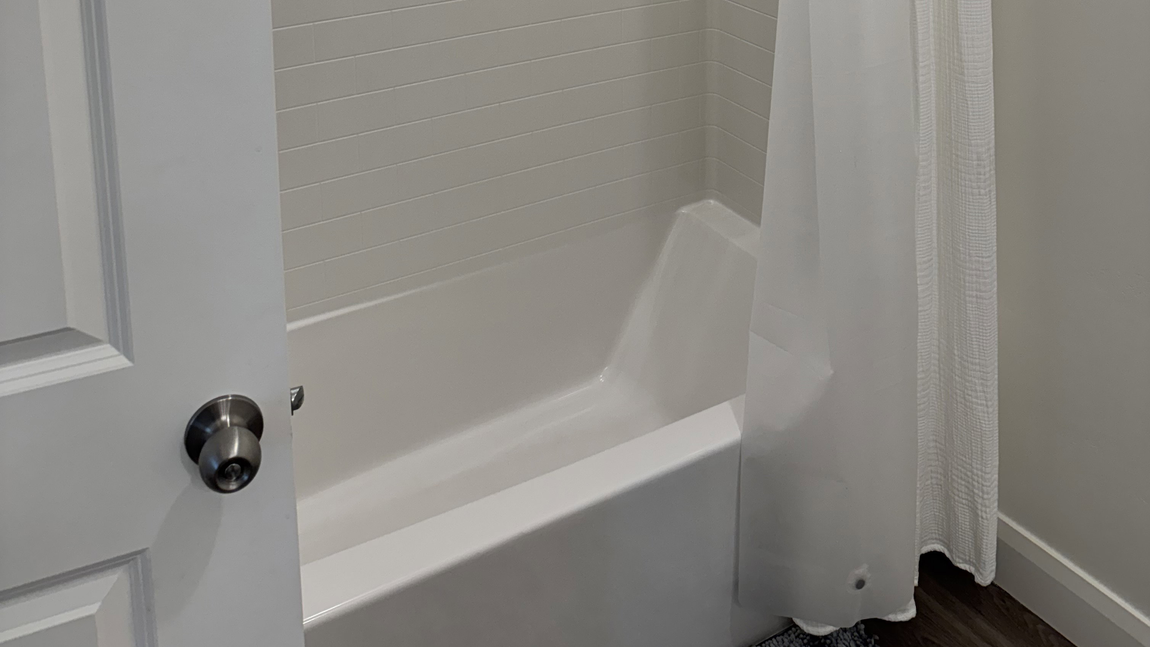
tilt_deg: -9.8
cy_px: -113
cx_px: 577
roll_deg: +0.4
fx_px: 1067
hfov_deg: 56.6
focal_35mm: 35
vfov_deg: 29.4
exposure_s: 1/120
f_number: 1.78
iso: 64
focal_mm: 6.76
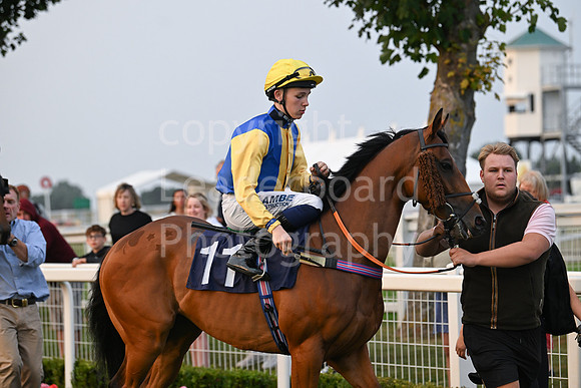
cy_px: 194
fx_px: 2098
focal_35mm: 130
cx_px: 290
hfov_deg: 15.8
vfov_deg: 10.6
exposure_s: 1/1250
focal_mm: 130
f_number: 4
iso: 1600
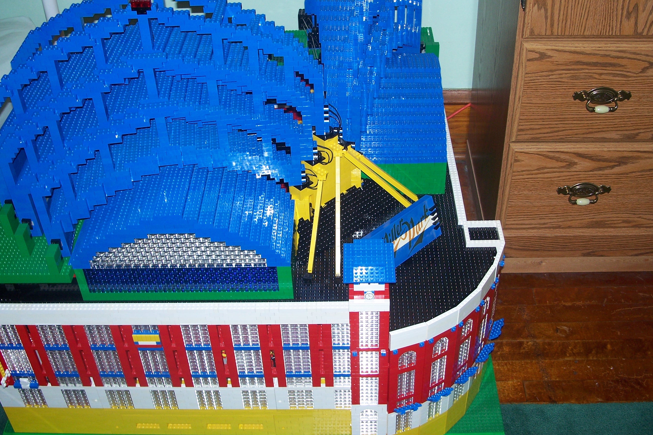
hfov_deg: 44.5
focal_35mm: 44
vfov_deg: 30.5
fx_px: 798
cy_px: 185
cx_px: 323
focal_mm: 7.8
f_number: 2.8
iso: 125
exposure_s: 1/60
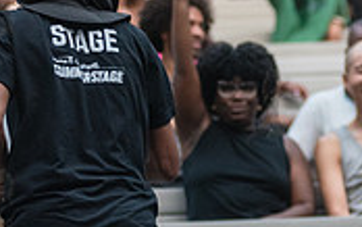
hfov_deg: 5.5
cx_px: 270
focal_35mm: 380
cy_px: 101
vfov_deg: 3.5
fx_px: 3751
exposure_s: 1/800
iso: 3200
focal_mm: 112
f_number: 3.2
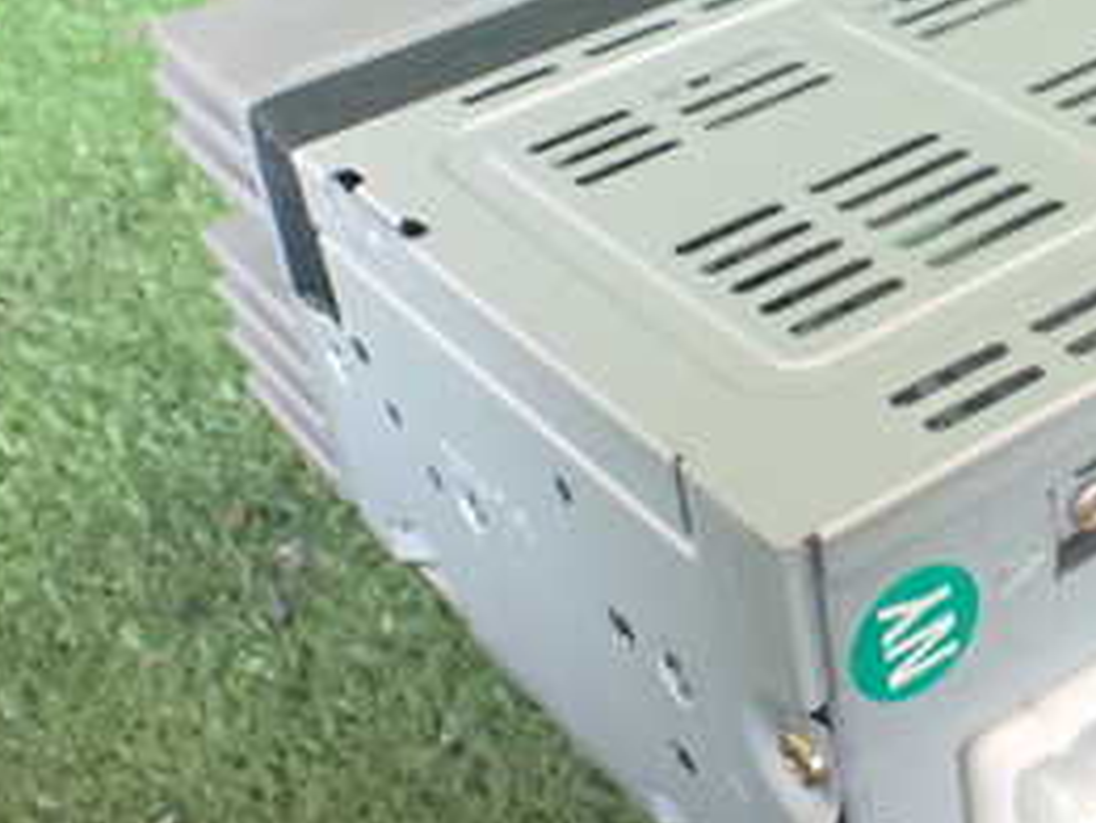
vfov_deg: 21.2
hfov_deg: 26.8
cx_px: 1062
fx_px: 2186
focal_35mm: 69
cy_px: 269
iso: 800
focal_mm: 5.4
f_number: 2.3
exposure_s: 1/100
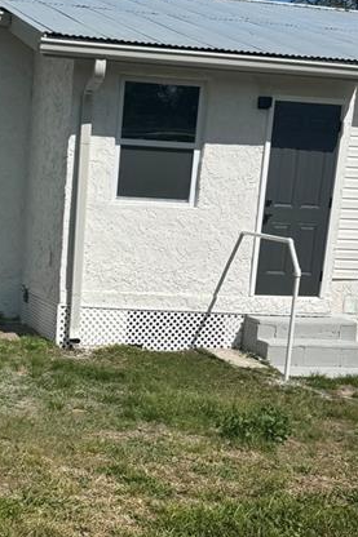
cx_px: 35
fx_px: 1075
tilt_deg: -9.3
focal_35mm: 72
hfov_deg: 18.6
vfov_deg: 27.8
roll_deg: -1.1
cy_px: 385
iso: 80
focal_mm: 6.76
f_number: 1.78
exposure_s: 1/9009
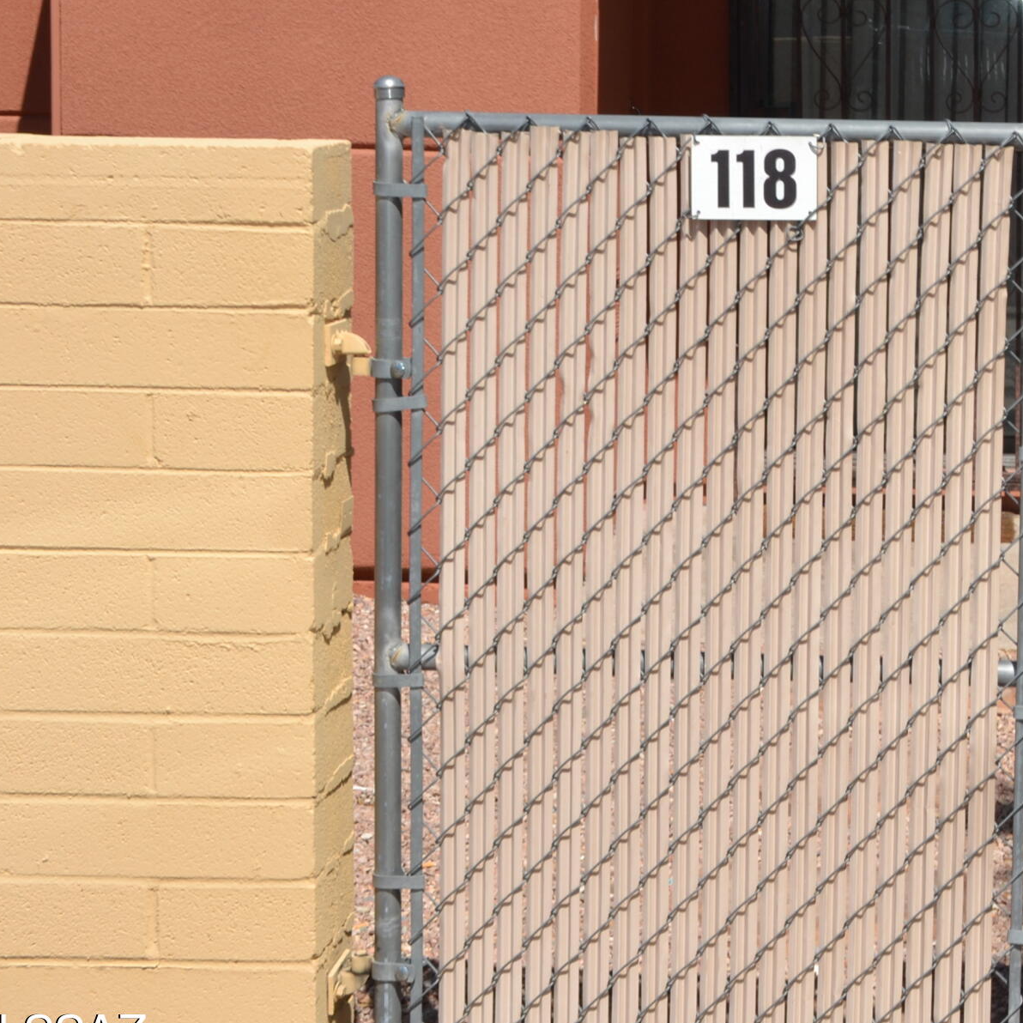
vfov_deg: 22.3
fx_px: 2575
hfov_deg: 21.5
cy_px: 253
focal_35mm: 77
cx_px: 1084
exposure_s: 1/200
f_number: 10
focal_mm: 24
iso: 100
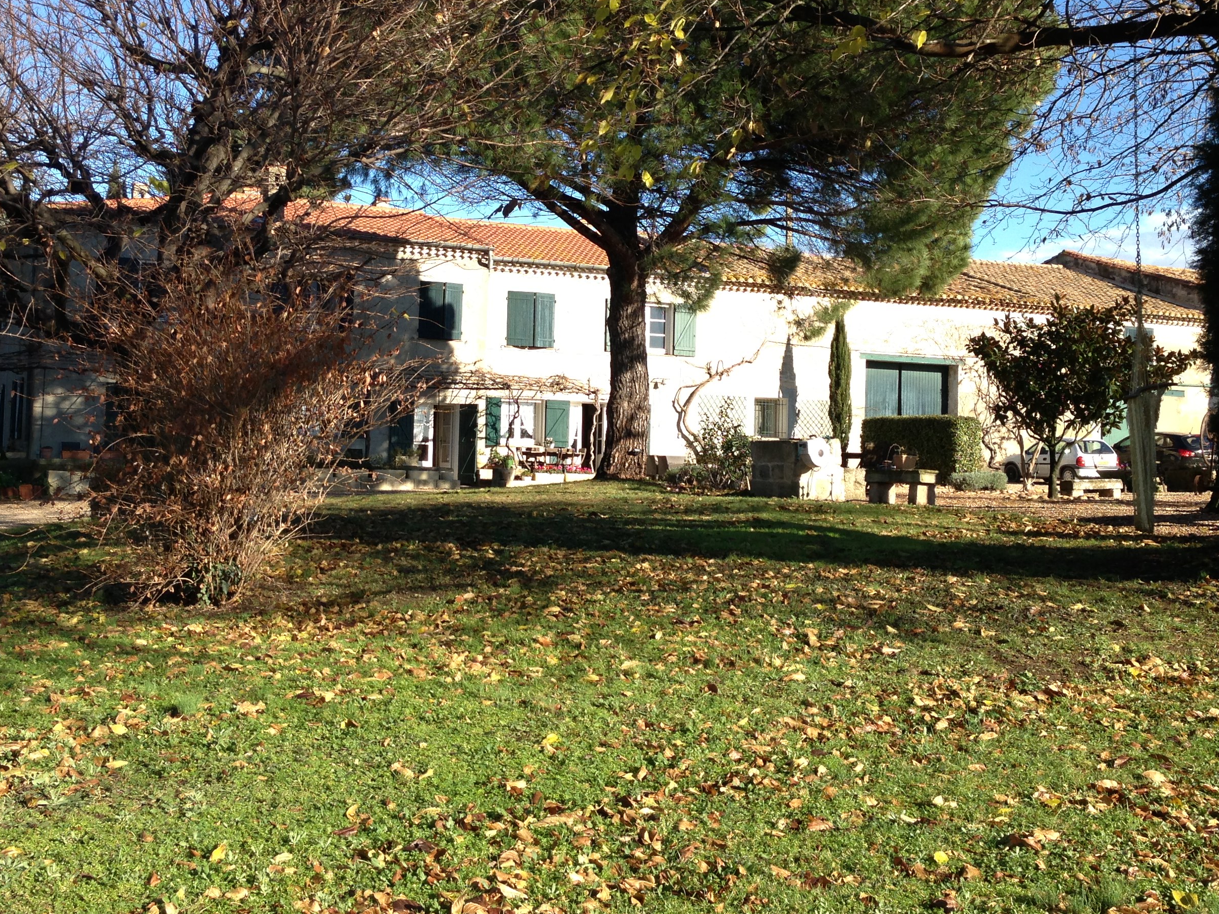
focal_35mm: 45
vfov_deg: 32.1
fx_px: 1585
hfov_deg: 42.1
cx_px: 568
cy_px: 380
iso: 50
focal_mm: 4.13
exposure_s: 1/695
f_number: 2.4
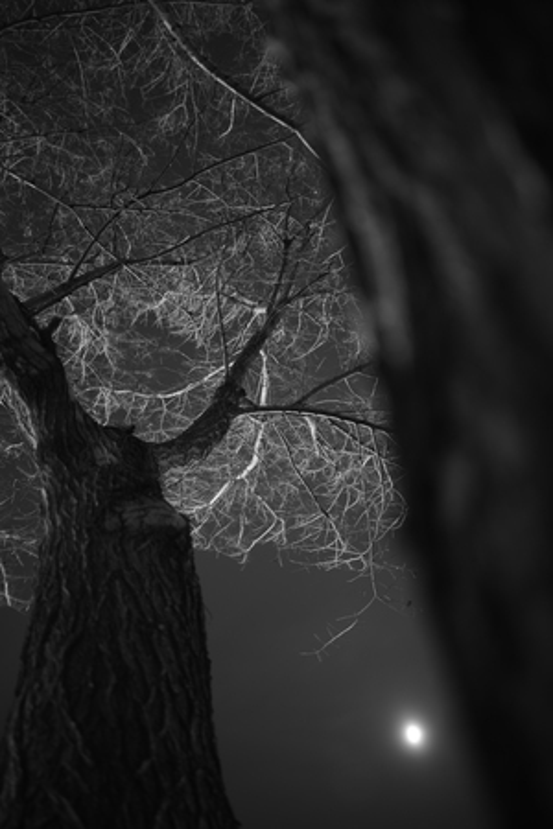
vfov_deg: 61.9
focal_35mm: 30
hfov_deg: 43.6
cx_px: 276
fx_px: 691
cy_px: 414
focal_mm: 20
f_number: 3.5
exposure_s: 30
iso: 100
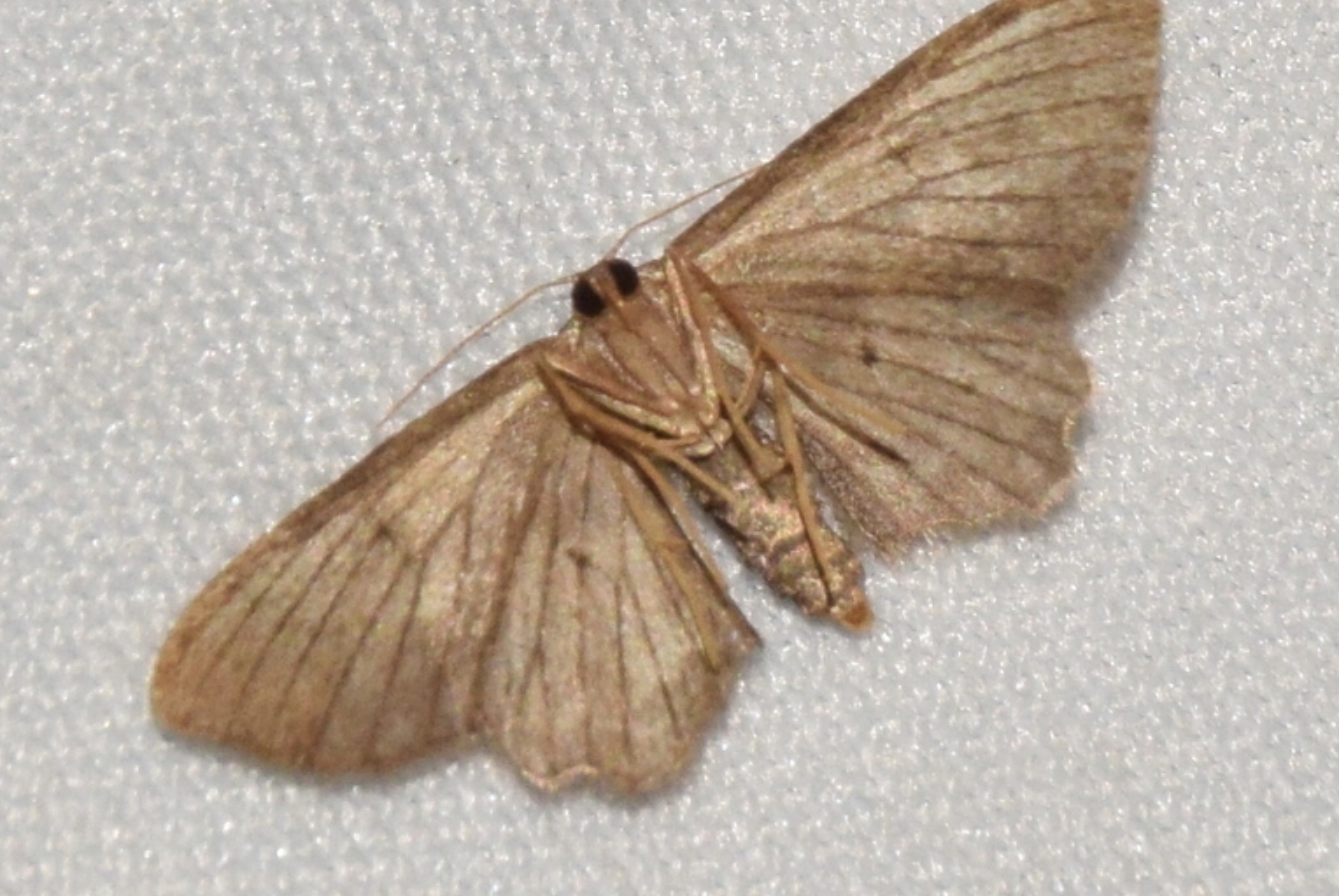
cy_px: 396
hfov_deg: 7.8
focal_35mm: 263
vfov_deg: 5.2
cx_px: 684
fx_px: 9791
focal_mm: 140
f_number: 14
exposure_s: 1/160
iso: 500
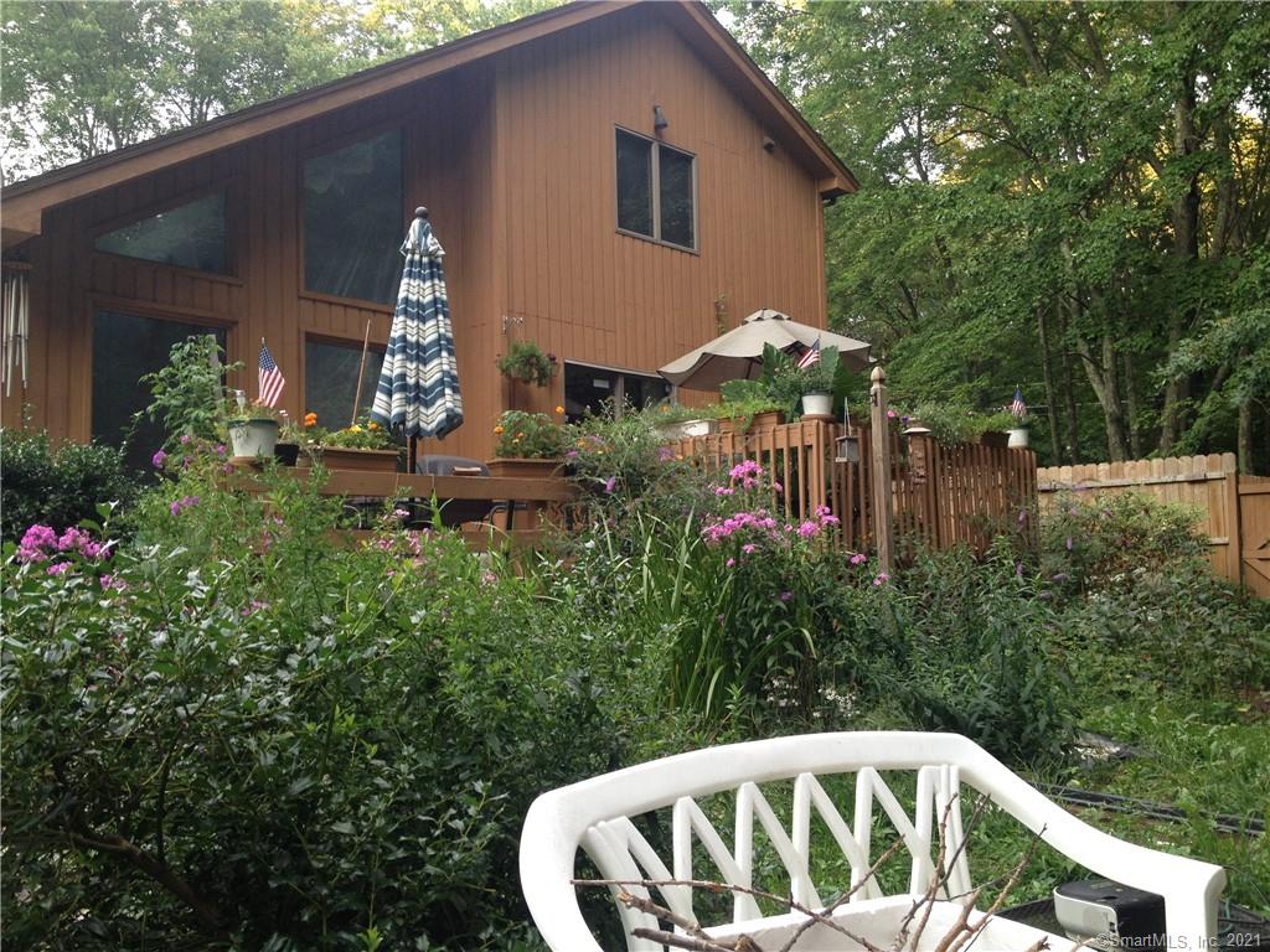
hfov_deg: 52.6
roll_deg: +0.7
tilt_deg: +2.7
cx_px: 635
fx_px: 1284
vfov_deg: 40.7
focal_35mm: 35
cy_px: 476
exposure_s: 1/40
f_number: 2.4
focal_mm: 4.28
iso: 50
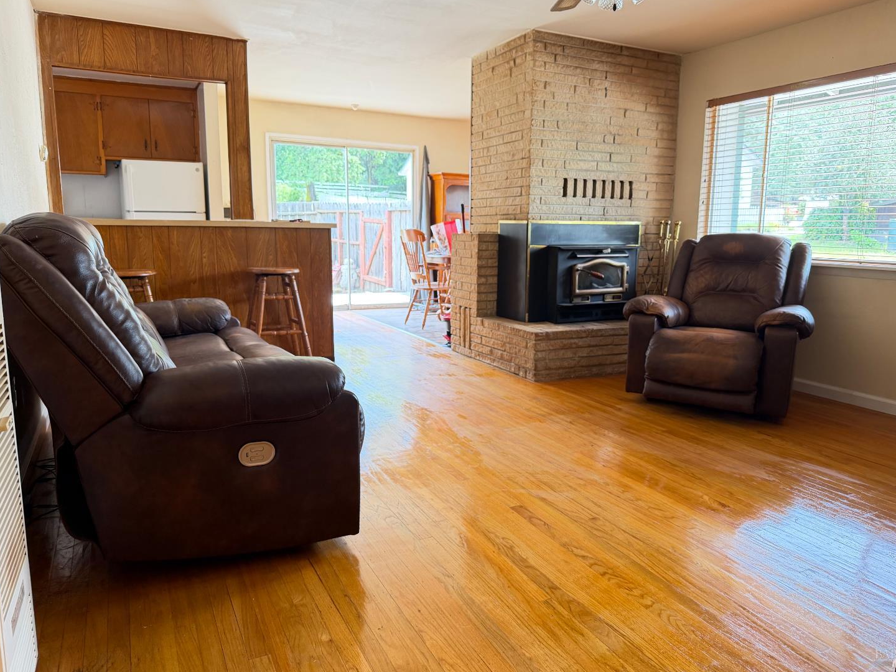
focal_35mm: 25
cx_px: 459
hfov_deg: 69.4
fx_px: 647
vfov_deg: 54.9
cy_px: 326
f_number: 1.78
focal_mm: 6.76
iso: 250
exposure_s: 1/60
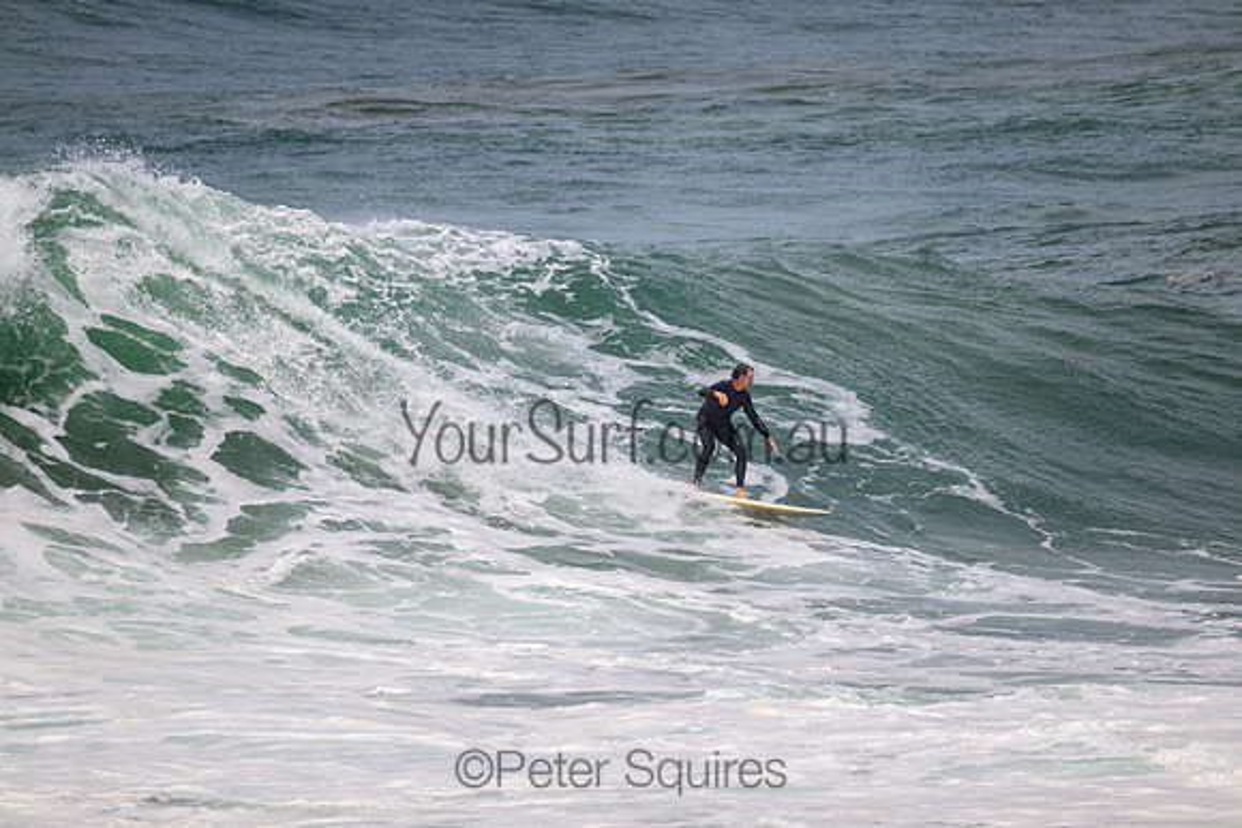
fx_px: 23809
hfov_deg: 3.0
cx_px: 621
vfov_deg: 2.0
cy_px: 414
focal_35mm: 690
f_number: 11
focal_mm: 690
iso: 640
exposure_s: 1/2000
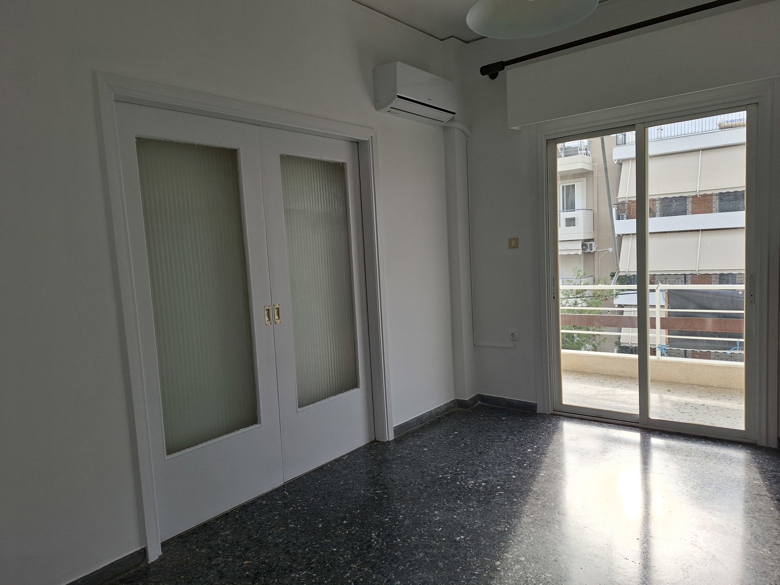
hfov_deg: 73.9
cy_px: 292
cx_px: 390
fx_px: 518
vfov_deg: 58.9
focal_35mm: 23
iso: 50
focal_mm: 5.54
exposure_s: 1/203
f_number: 1.8
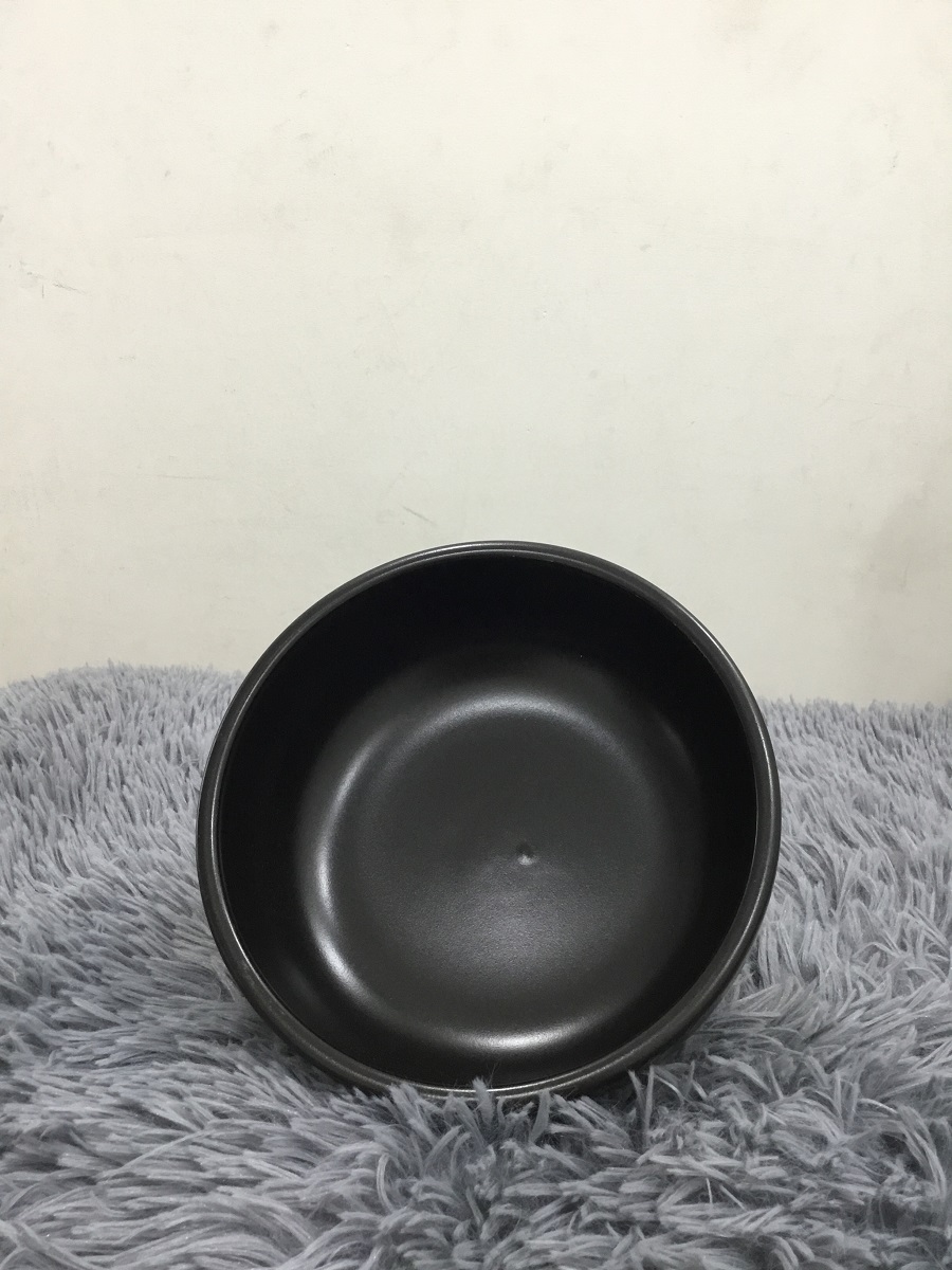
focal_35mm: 31
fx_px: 1137
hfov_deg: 45.4
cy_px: 635
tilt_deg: -15.9
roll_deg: -0.2
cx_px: 476
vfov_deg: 58.4
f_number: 2.4
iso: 125
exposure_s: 1/33
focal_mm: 3.3
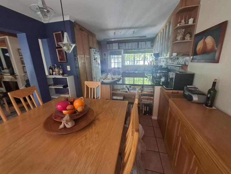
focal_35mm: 13
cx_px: 116
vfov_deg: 89.9
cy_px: 87
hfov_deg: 106.2
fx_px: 87
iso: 200
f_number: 2.2
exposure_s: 1/33
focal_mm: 1.74
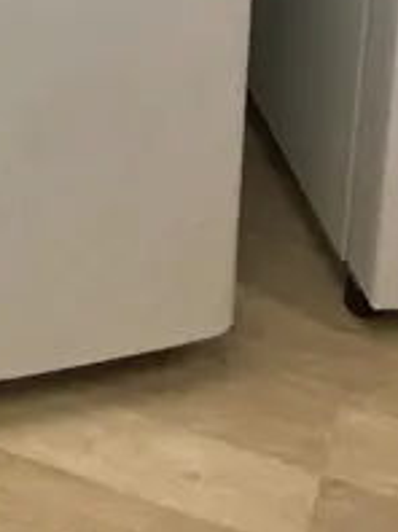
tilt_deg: -17.4
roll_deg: -0.4
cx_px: -290
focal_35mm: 150
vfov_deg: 10.8
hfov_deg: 9.4
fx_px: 2304
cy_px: -836
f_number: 2.2
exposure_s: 1/33
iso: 40
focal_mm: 4.15
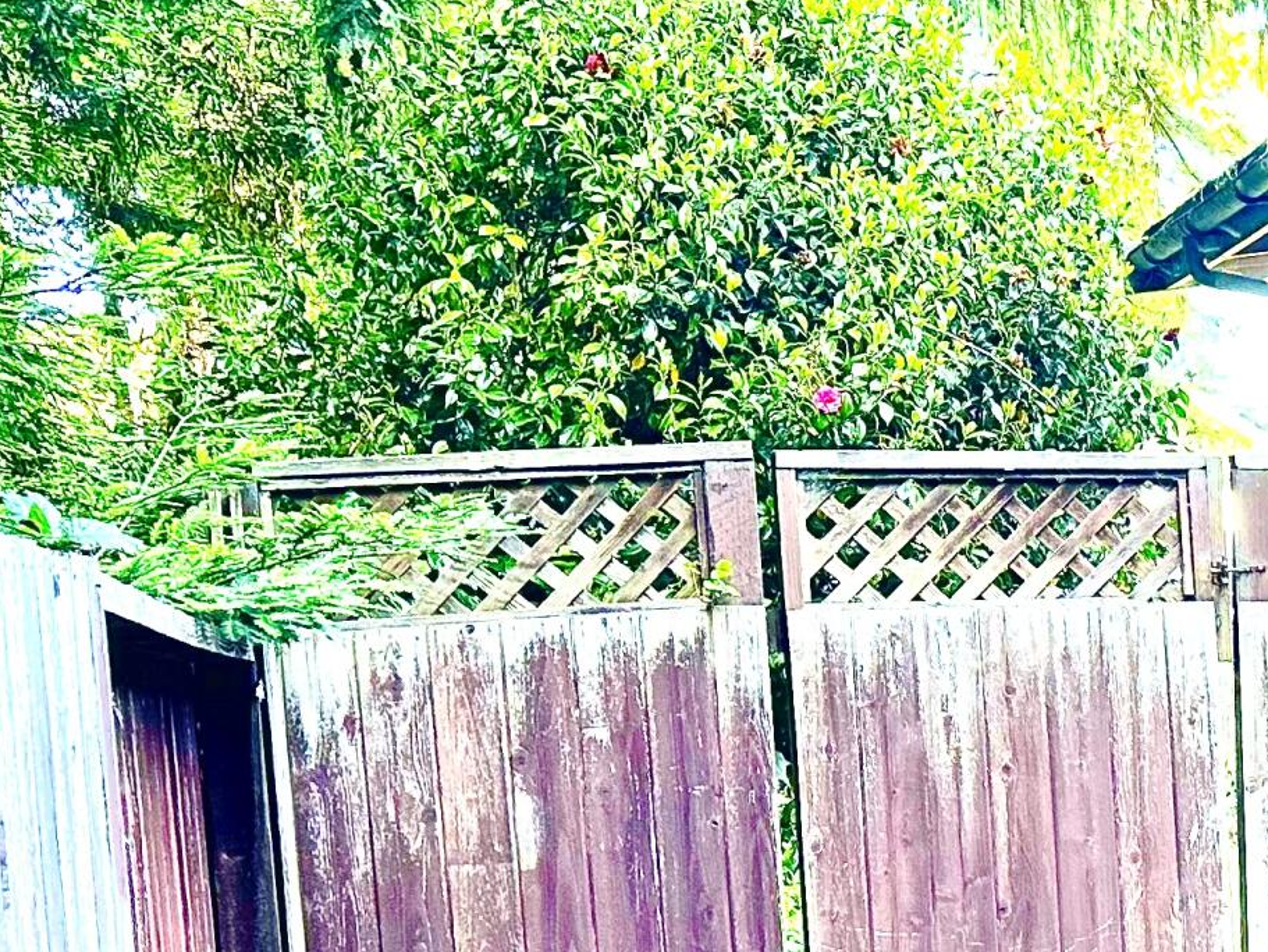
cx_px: 2060
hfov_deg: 20.1
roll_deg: +0.6
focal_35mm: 79
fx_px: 2895
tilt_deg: -4.1
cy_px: 827
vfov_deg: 18.4
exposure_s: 1/89
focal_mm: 6.86
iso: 250
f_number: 1.78
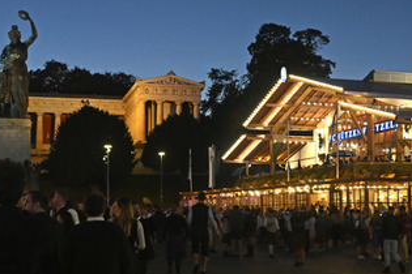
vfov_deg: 22.6
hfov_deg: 33.3
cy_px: 145
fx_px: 687
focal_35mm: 60
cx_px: 239
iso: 5000
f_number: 5.6
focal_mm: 28
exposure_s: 1/125
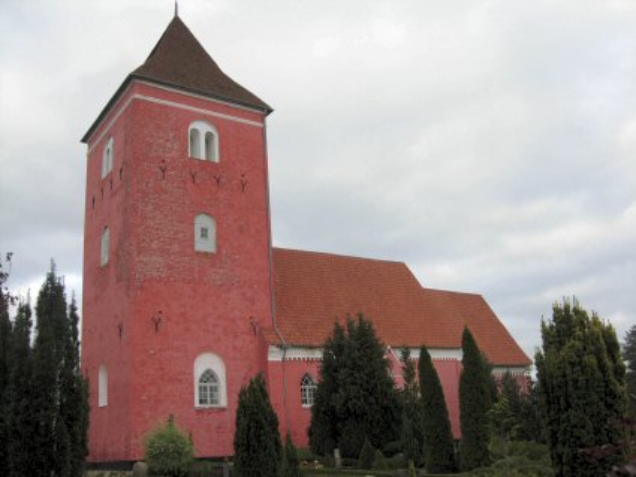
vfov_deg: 39.7
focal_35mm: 36
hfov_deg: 51.3
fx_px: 662
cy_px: 238
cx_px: 318
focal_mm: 7.5
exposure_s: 1/192
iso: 50
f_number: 4.3
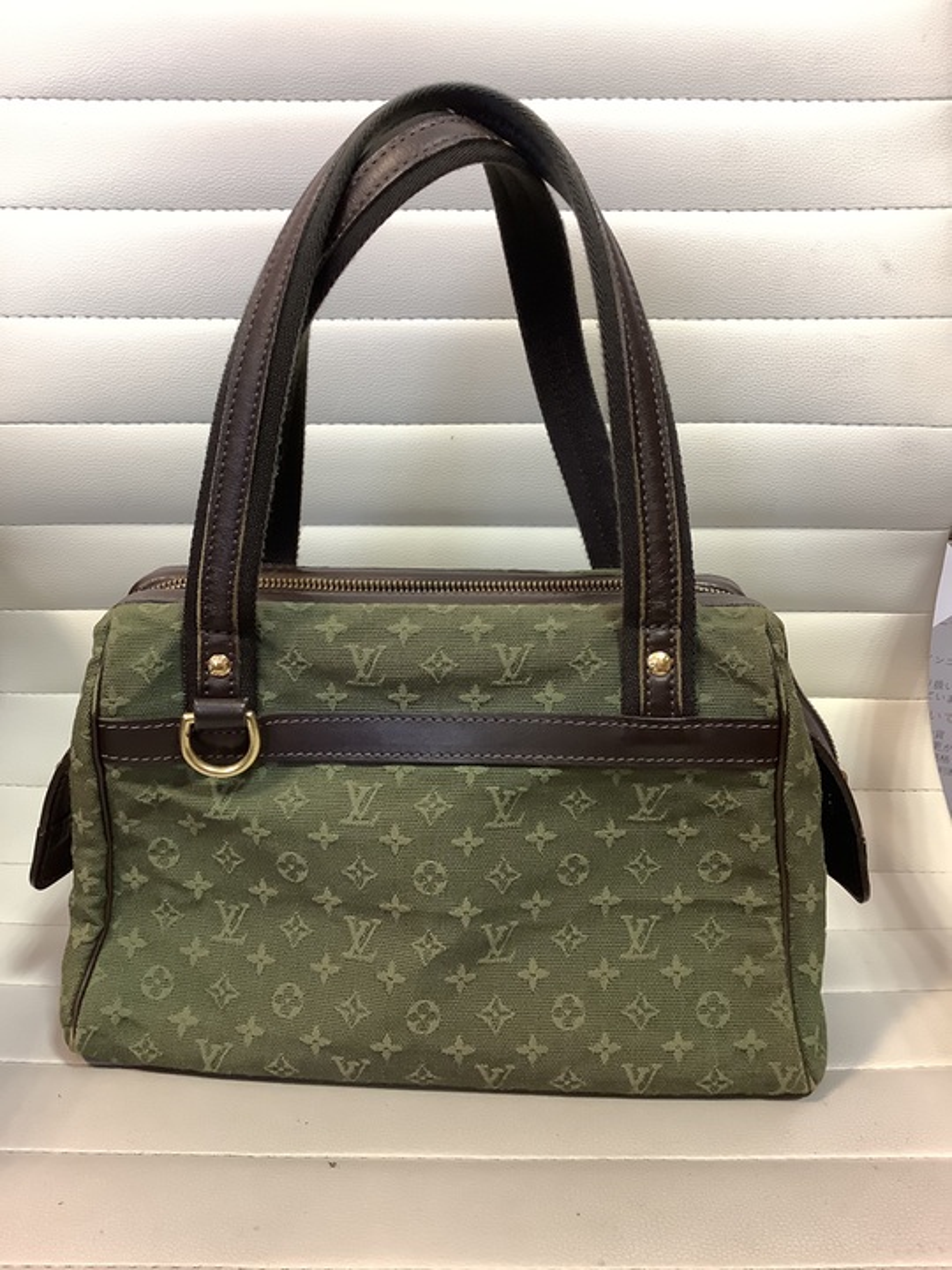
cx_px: 476
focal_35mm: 31
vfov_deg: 58.4
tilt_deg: -17.0
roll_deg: -0.9
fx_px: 1137
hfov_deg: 45.4
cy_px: 635
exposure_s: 1/50
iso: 200
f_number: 2.4
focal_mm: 3.3
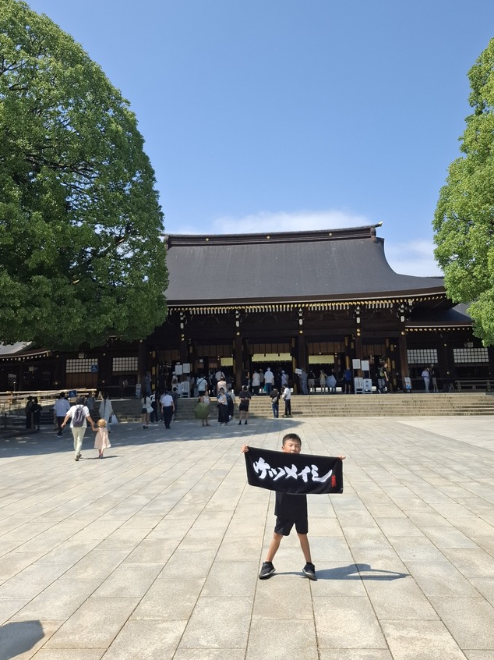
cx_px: 256
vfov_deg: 61.4
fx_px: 552
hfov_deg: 48.2
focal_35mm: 29
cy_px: 285
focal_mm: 5.54
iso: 50
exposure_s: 1/1182
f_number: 1.8
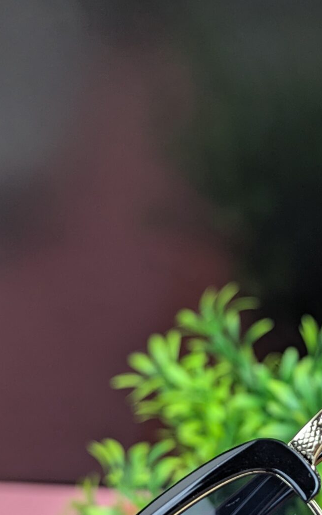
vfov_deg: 32.1
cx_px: 326
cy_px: 366
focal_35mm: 63
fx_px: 884
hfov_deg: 20.0
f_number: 1.85
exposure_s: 1/100
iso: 85
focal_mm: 6.81
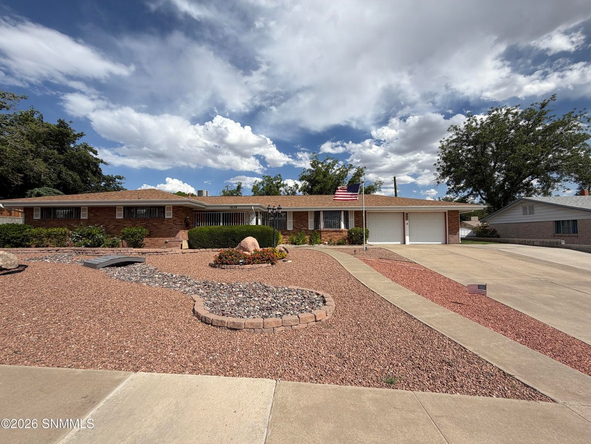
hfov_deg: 102.1
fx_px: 239
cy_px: 222
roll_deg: +0.5
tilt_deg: +2.6
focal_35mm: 14
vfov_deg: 85.7
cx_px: 296
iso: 20
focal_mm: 2.22
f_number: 2.2
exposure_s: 1/1189
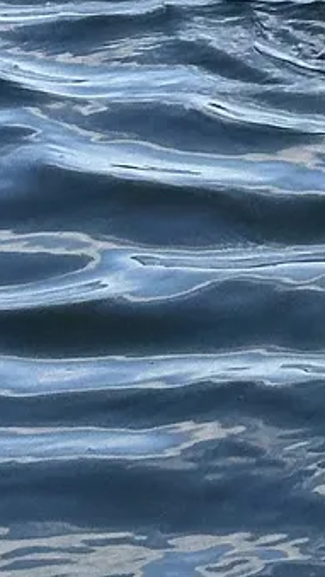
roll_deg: -0.1
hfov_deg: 3.9
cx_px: 1113
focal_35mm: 296
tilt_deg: -7.8
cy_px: -524
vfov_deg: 7.1
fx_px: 4529
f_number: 1.78
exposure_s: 1/3155
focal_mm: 6.86
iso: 64
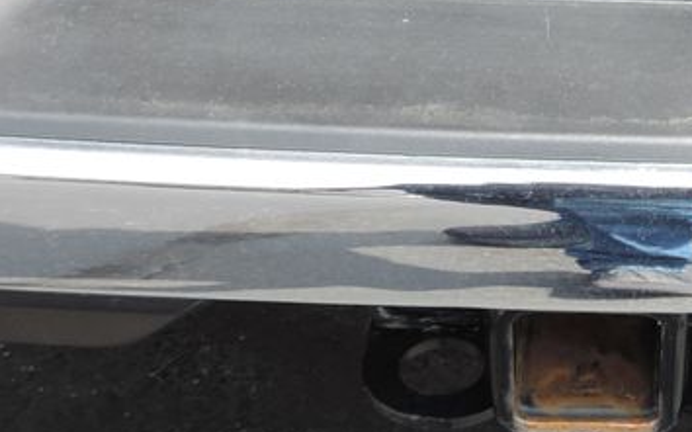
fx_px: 1734
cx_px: 747
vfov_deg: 14.2
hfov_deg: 21.5
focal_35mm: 92
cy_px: 225
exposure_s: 1/400
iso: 80
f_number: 3
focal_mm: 4.3
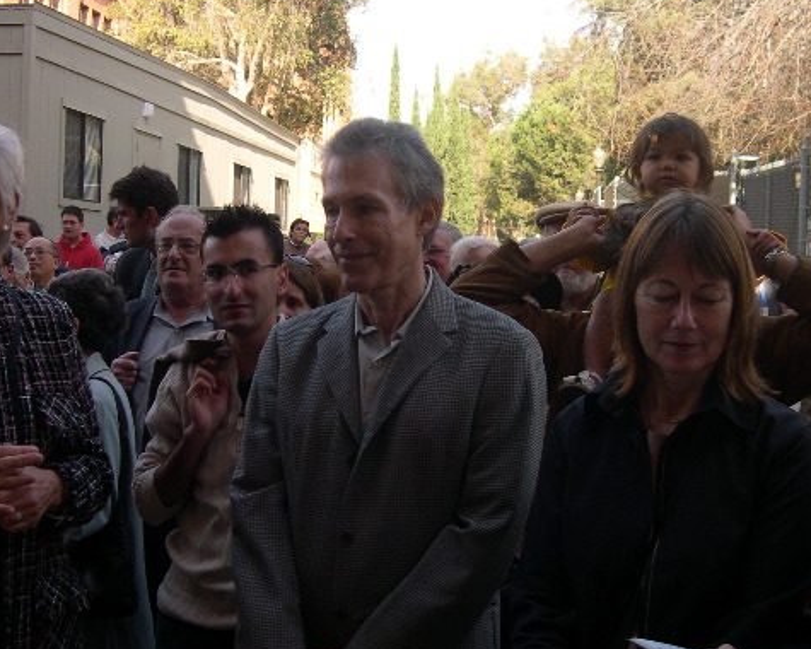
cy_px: 302
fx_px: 1200
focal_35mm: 50
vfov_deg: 30.2
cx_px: 405
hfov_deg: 37.3
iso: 100
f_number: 2.8
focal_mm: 8
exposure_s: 1/312
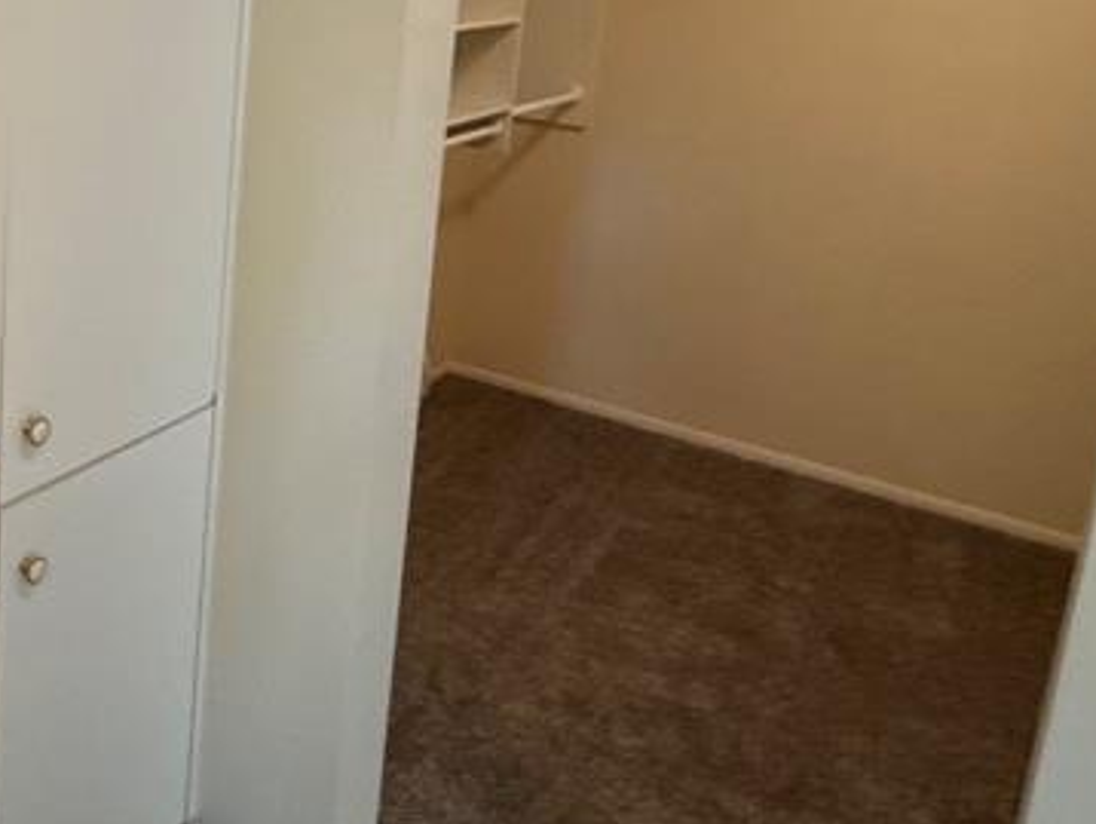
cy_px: 165
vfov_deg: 34.9
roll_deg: -3.6
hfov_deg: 44.3
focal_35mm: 40
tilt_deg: -11.2
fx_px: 1267
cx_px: 202
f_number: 2.2
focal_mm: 2.22
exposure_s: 1/60
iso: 320
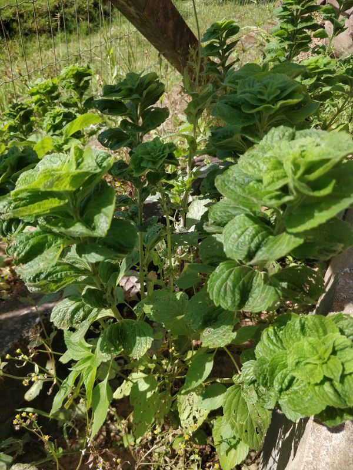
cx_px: 176
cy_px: 235
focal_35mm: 24
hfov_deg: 56.8
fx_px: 326
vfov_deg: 71.6
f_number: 1.7
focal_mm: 4.1
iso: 125
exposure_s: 1/942
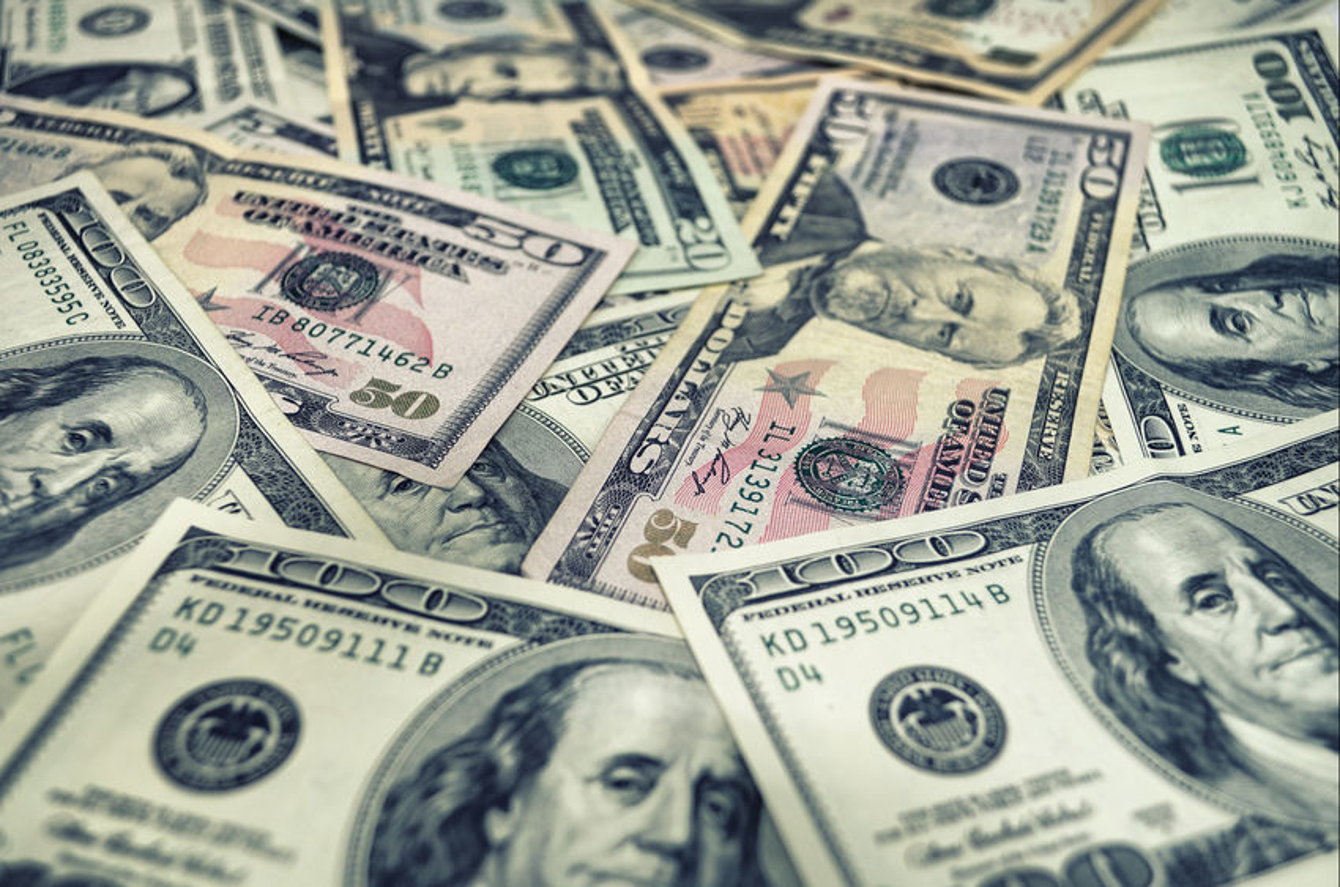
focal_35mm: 39
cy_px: 444
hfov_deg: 49.6
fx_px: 1449
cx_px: 670
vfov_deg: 34.1
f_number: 5
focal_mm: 26
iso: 320
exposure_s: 1/80
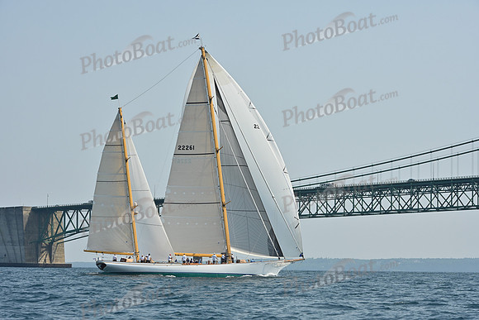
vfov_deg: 12.2
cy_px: 160
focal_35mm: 112
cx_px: 240
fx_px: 1491
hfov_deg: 18.3
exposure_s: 1/1250
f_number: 10
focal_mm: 112
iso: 320
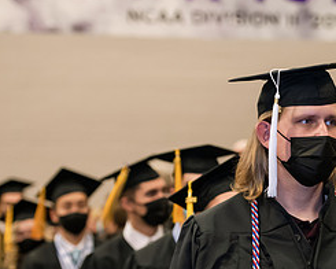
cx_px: 328
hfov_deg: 9.6
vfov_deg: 7.7
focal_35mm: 200
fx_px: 1989
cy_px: 219
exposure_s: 1/200
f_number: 3.5
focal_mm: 90
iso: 1600
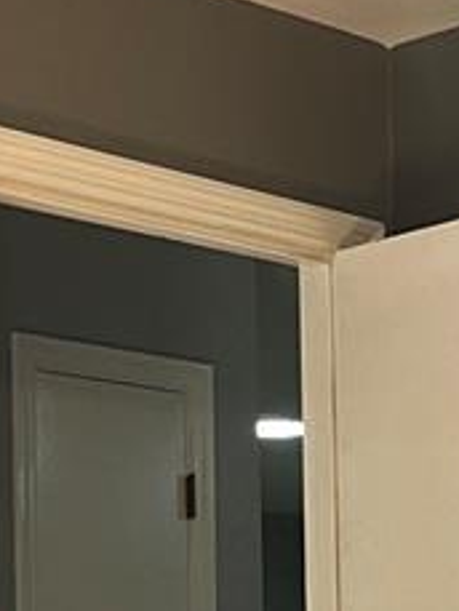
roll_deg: +1.1
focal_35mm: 136
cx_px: 363
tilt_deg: +2.9
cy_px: 627
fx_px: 2402
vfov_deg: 14.2
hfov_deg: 10.9
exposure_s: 1/60
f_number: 1.6
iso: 100
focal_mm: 5.1
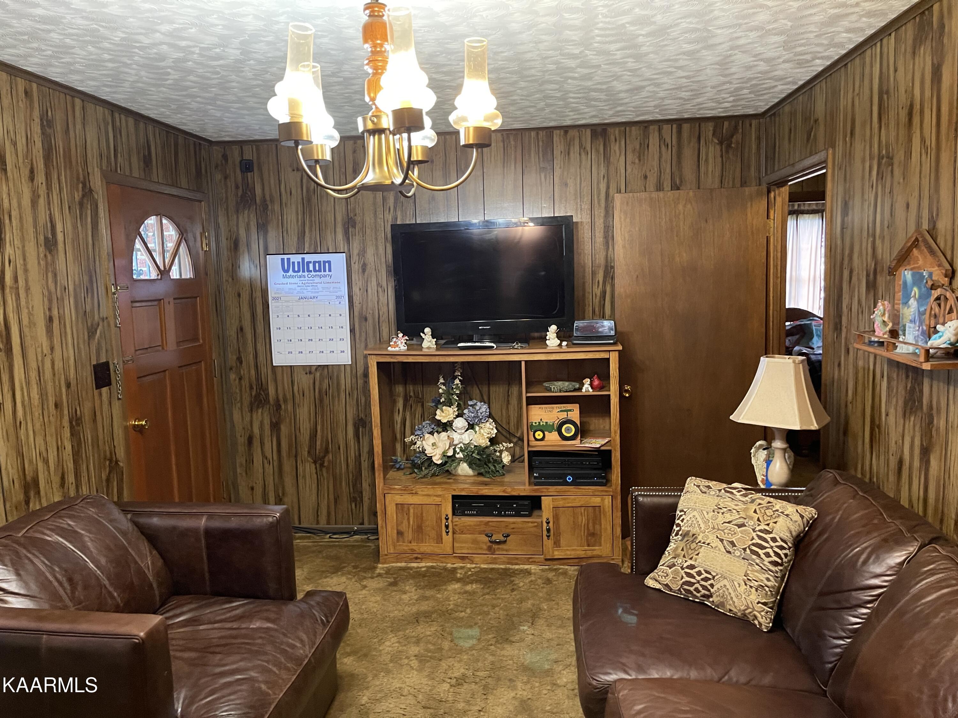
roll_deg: +0.7
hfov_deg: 67.3
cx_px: 479
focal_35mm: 26
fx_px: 720
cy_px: 359
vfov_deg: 53.1
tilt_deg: -6.1
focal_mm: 5.1
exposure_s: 1/40
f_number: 1.6
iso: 500
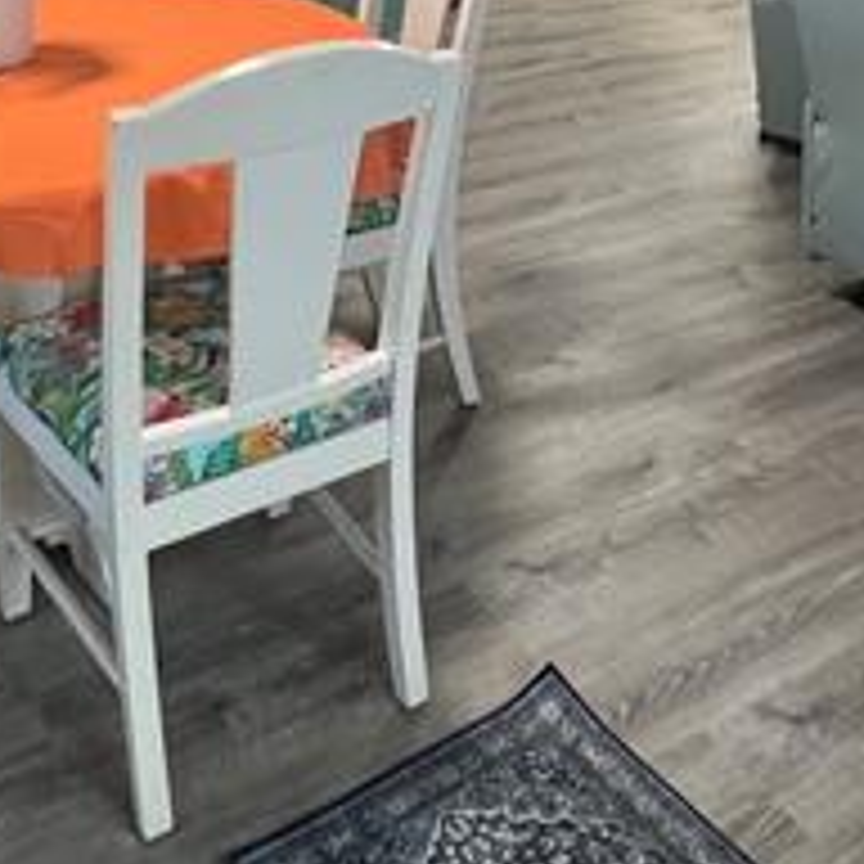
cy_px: -94
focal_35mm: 46
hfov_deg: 36.4
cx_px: 580
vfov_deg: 32.3
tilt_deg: -9.9
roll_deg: -2.4
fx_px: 1299
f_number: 1.8
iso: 250
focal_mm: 1.57
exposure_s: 1/120
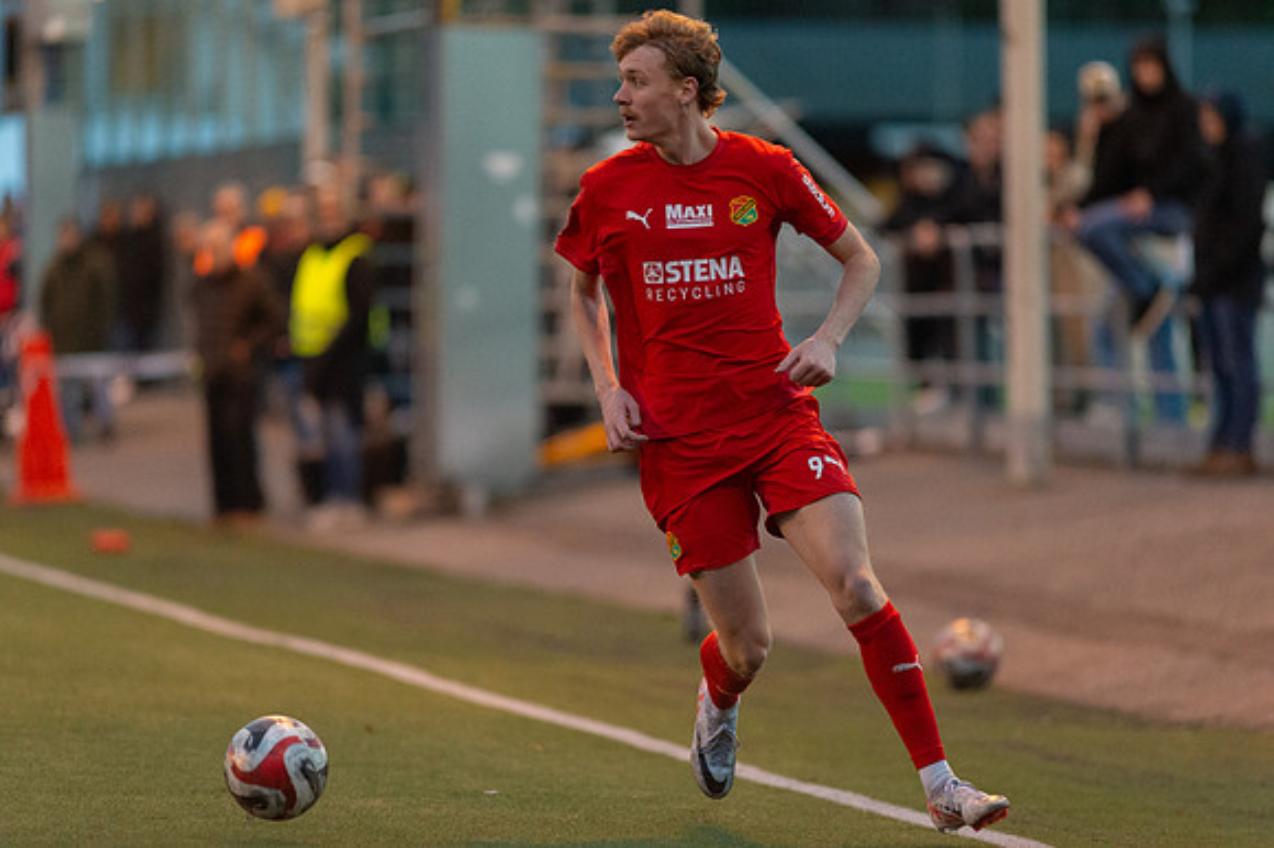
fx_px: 10610
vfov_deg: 4.6
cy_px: 424
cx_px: 637
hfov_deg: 6.9
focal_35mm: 300
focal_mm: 300
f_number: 3.2
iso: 8000
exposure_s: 1/800
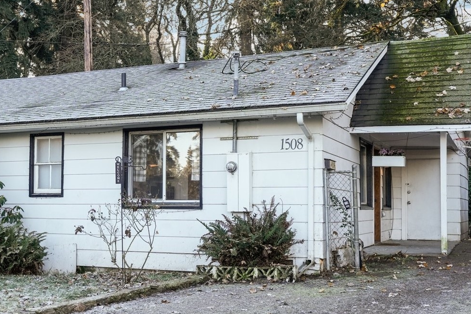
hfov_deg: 39.0
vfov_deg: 27.0
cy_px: 148
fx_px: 654
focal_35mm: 50
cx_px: 148
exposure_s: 1/100
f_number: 8
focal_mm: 29
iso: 400
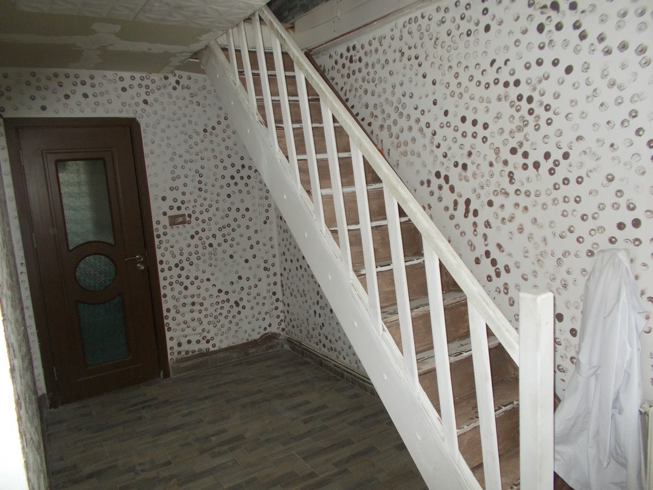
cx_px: 326
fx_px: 490
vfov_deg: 53.1
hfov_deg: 67.3
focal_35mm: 26
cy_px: 245
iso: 200
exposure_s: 1/25
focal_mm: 4.6
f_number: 3.2
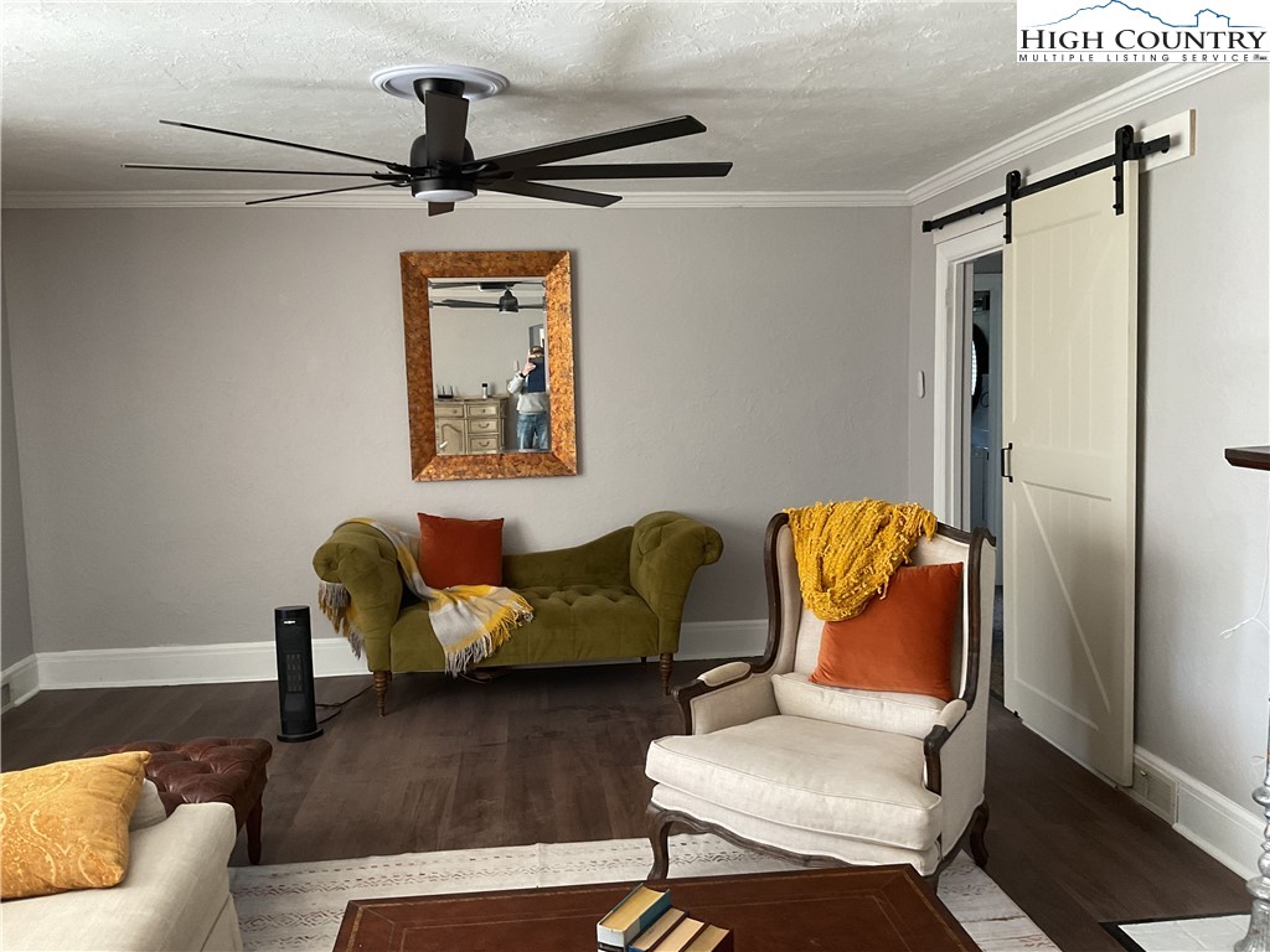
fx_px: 1064
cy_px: 476
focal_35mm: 29
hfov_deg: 61.7
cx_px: 635
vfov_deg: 48.2
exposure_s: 1/60
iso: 100
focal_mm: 3
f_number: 1.8
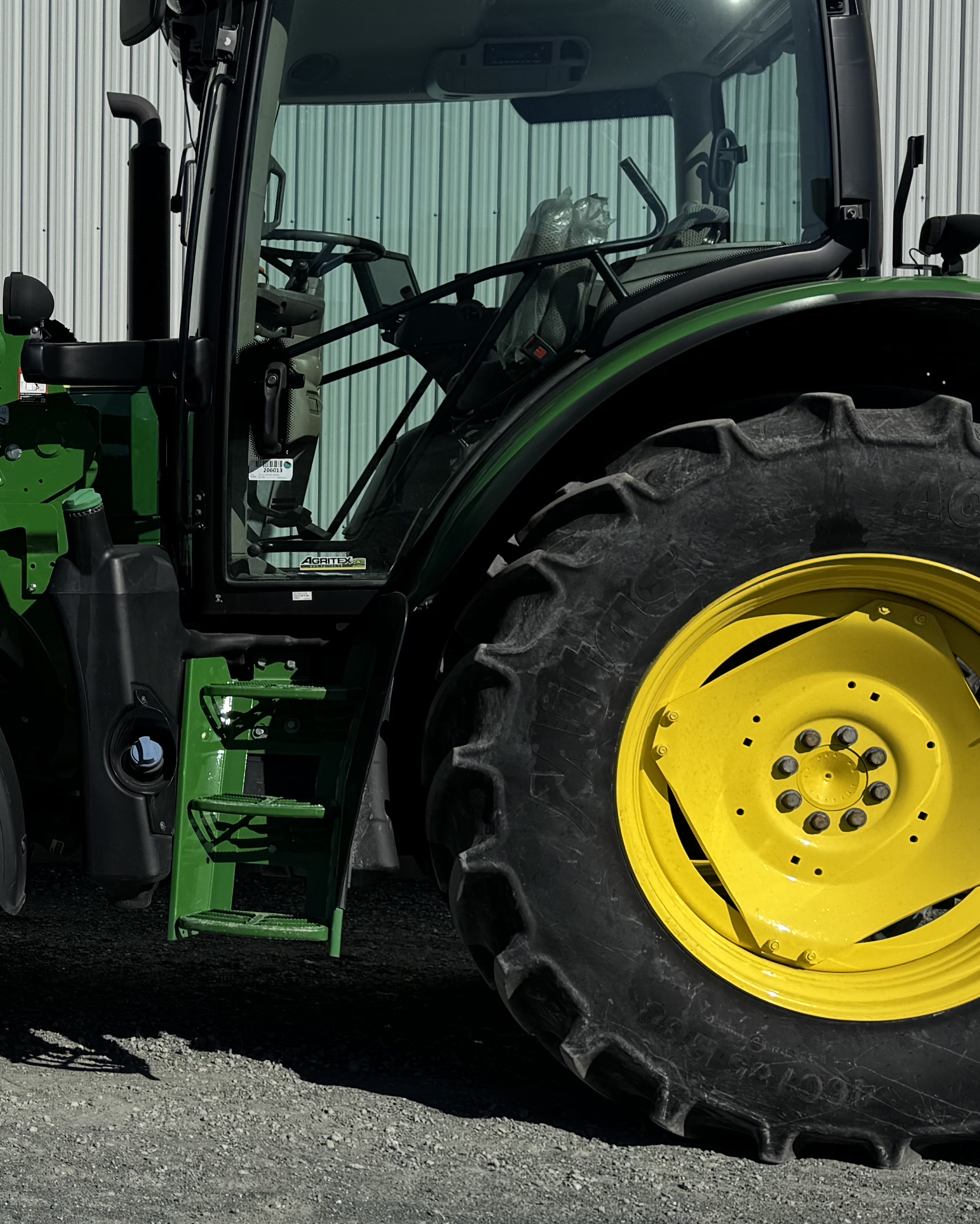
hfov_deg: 25.1
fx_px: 2030
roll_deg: +0.8
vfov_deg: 33.6
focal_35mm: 56
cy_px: 638
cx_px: -113
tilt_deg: -2.0
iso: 80
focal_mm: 6.76
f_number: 1.78
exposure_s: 1/9009
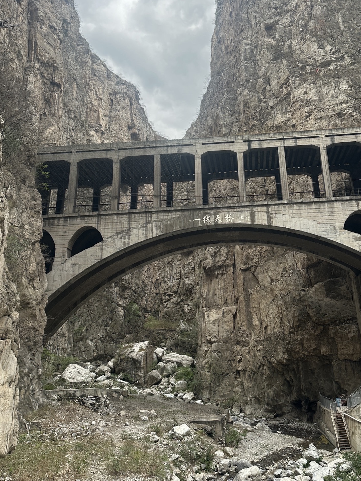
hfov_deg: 42.6
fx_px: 459
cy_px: 180
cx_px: 224
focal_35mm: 33
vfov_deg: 54.7
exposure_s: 1/803
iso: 80
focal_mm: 6.86
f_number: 1.78
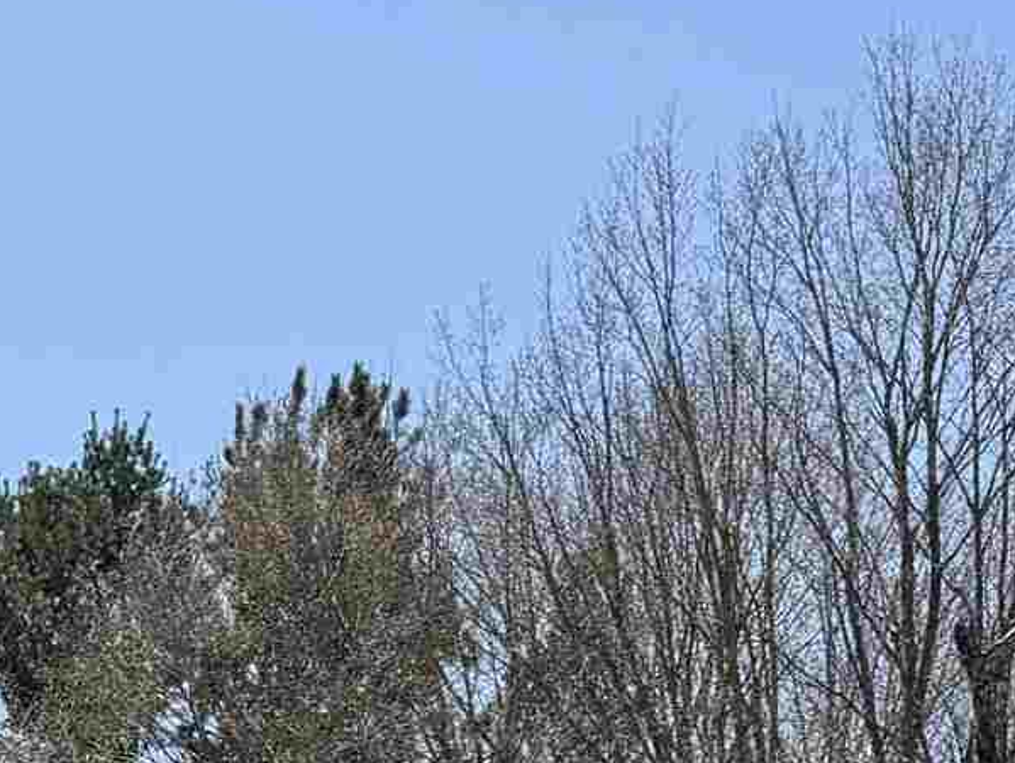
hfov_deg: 15.6
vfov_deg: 11.0
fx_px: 3609
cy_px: 1499
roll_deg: +0.4
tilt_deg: +2.5
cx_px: -90
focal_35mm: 123
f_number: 1.78
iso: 80
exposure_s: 1/3759
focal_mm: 6.76
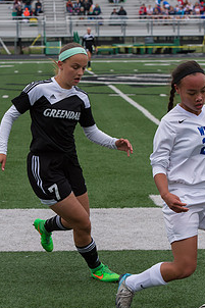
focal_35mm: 128
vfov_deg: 16.0
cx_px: 85
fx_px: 1095
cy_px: 168
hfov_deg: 10.7
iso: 1000
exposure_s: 1/800
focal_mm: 86
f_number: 6.3
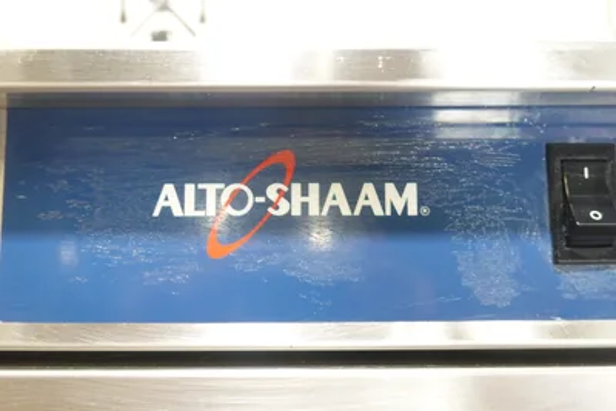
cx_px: 308
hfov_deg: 50.7
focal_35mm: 38
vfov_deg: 35.1
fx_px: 650
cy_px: 206
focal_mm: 14.12
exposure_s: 1/8
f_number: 3.5
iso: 500
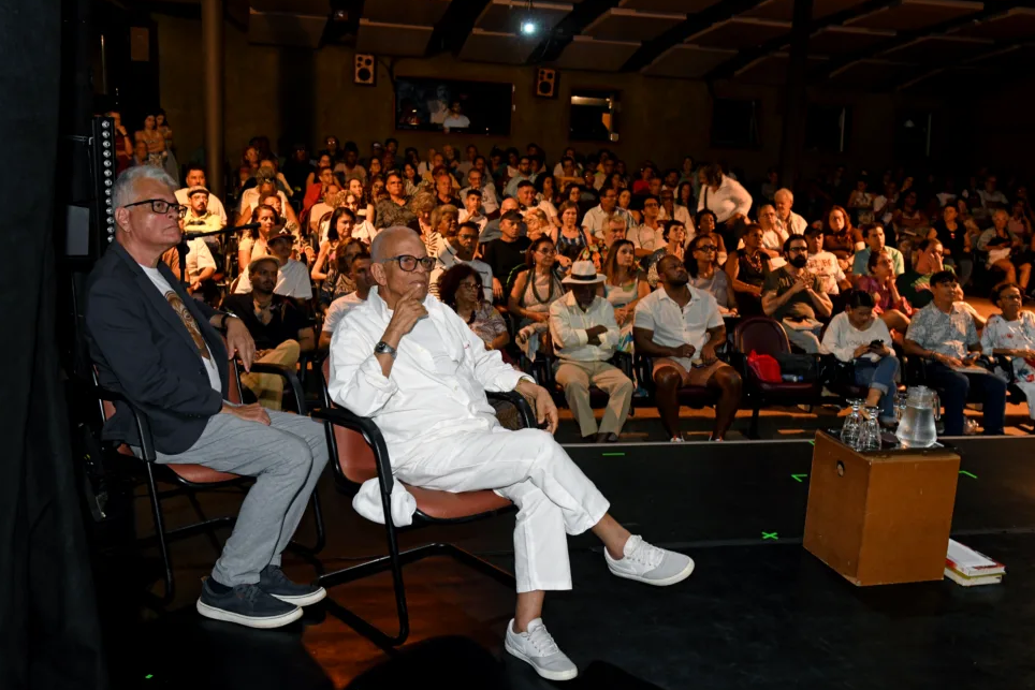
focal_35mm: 34
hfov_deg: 55.8
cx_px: 537
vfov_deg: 38.9
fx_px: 978
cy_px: 355
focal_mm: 32
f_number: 5.6
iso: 2000
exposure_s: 1/25
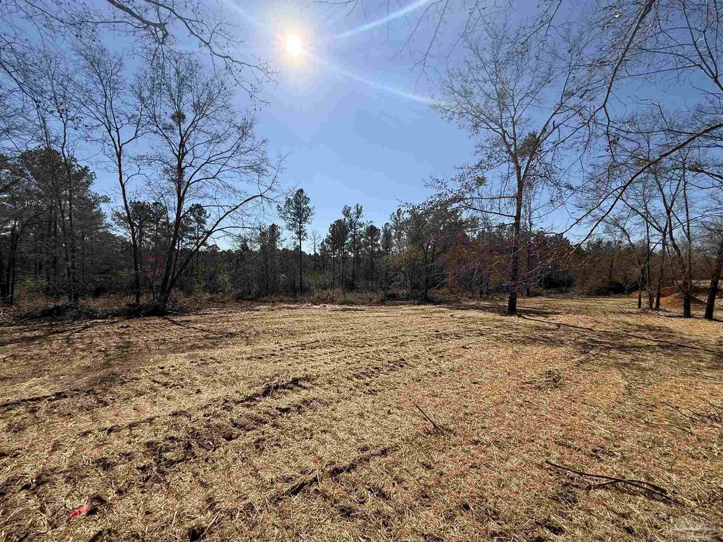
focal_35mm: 14
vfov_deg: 85.7
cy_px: 271
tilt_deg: +0.0
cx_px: 362
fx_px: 292
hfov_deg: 102.1
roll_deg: -0.9
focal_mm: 2.22
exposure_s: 1/3663
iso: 50
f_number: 2.2
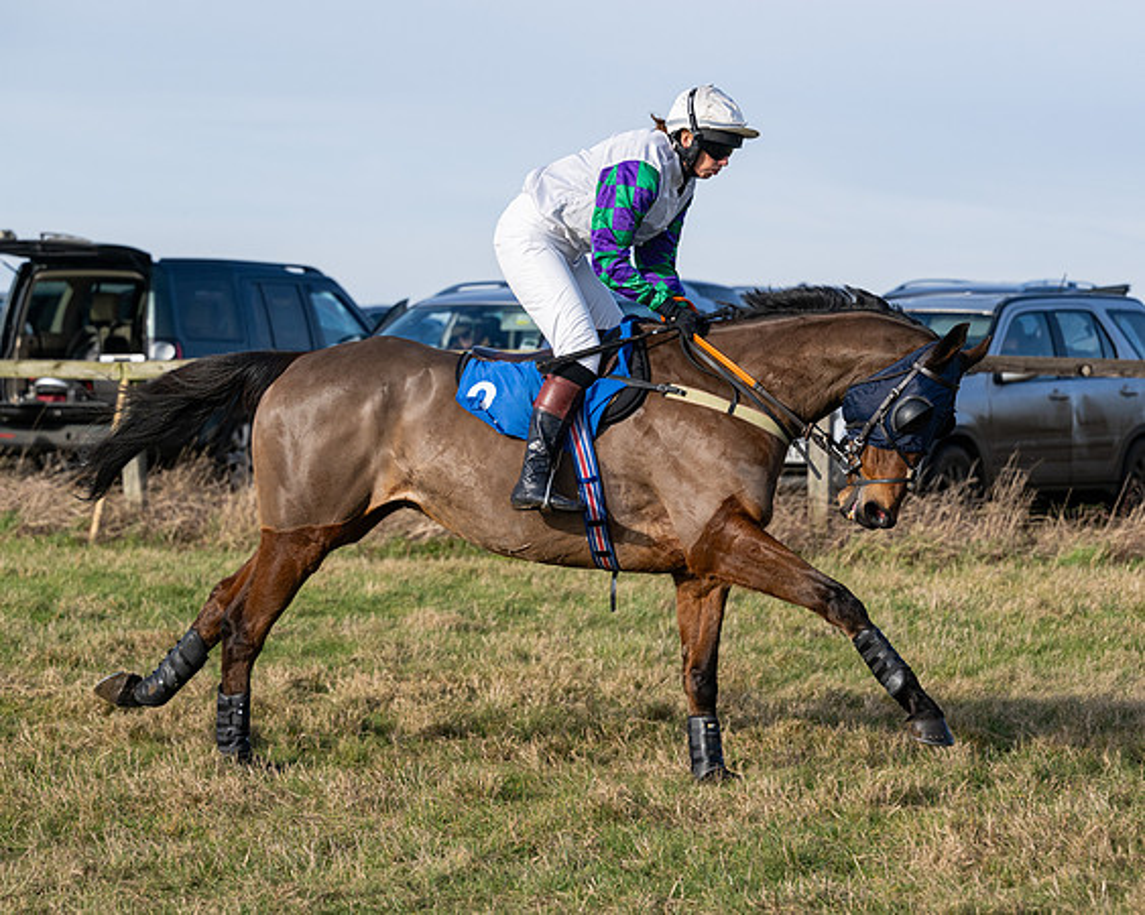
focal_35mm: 145
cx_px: 566
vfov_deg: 10.7
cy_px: 470
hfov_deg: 13.3
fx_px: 4904
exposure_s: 1/2500
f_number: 5
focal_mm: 120
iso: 400
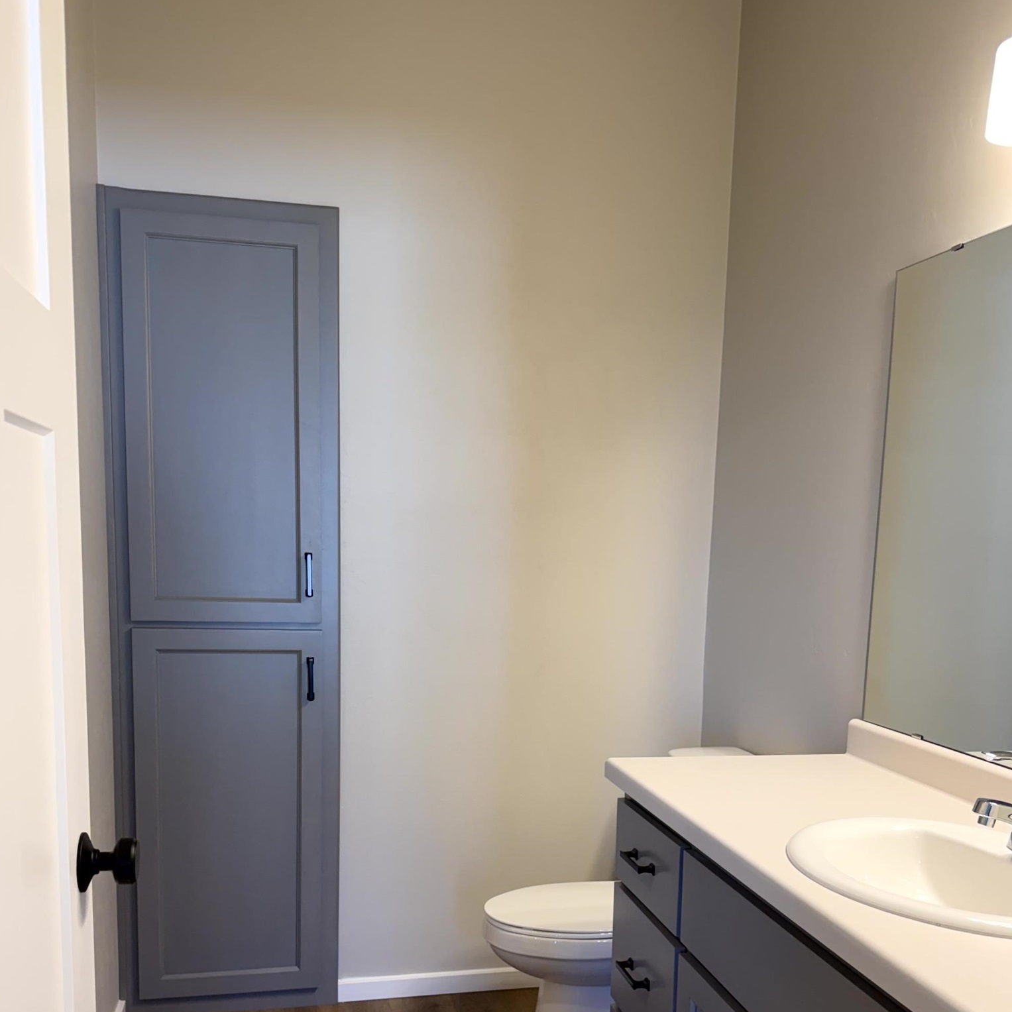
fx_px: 1058
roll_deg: -2.7
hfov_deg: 51.1
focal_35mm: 32
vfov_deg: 50.1
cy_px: 687
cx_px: 525
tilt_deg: -7.4
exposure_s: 1/120
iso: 125
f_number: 1.78
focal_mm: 6.76
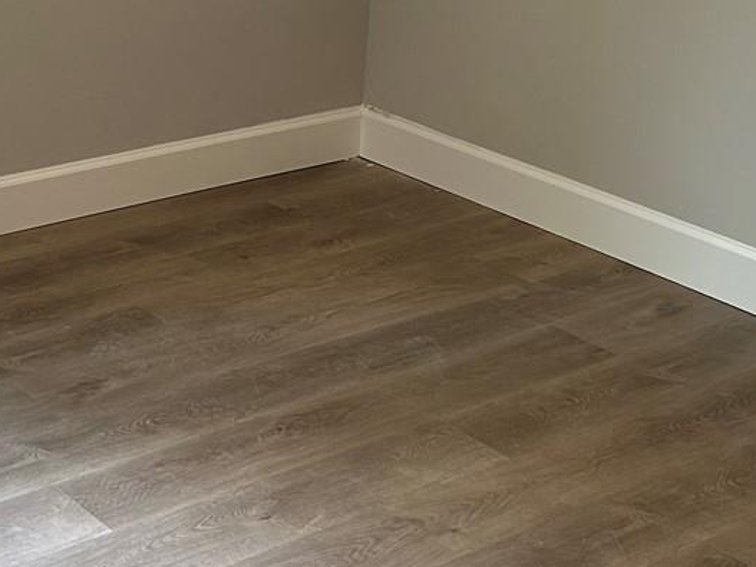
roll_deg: -1.0
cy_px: 79
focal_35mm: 79
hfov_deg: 24.4
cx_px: 176
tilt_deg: -15.9
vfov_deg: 18.4
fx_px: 1725
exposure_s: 1/120
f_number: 1.5
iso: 100
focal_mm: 5.7
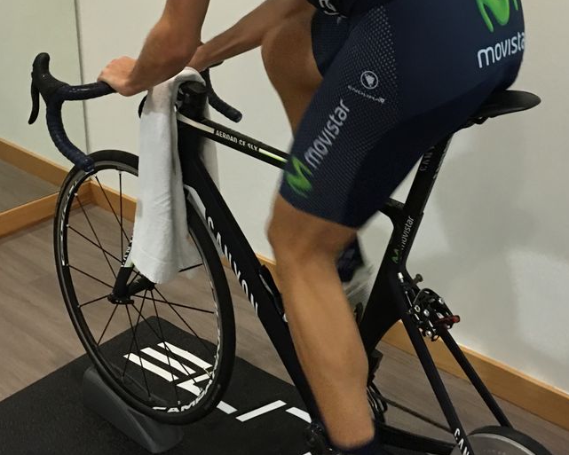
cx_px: 304
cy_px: 68
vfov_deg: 27.8
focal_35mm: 53
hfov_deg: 35.3
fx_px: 893
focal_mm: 4.15
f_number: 2.2
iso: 80
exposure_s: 1/10
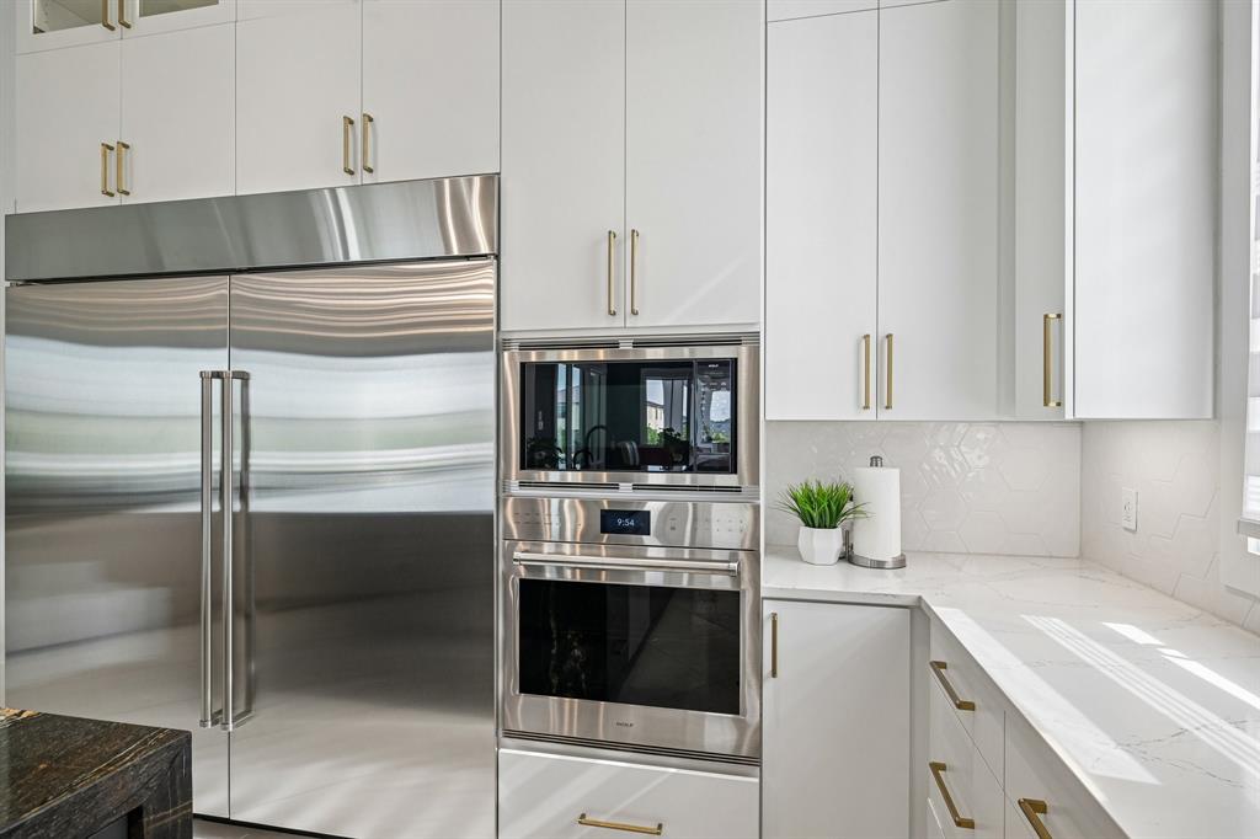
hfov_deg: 88.5
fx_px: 647
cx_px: 630
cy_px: 420
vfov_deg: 65.9
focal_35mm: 18
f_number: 8
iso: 400
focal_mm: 18.5
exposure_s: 1/50
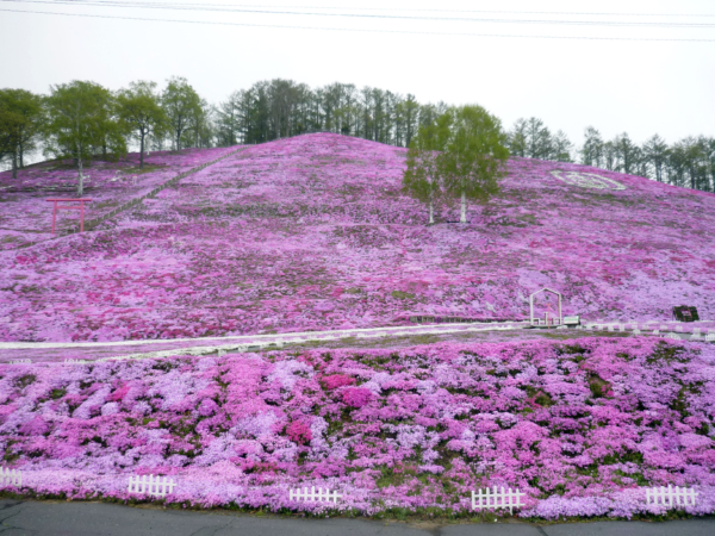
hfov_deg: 55.4
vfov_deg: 42.9
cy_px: 268
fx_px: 682
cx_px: 358
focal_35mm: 33
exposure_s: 1/250
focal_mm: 5.5
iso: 100
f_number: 2.8
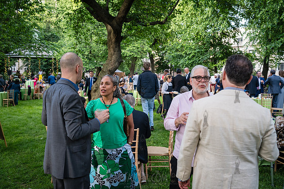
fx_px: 300
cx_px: 142
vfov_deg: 35.0
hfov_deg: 50.7
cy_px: 94
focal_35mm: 38
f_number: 4
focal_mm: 38
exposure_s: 1/500
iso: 1600
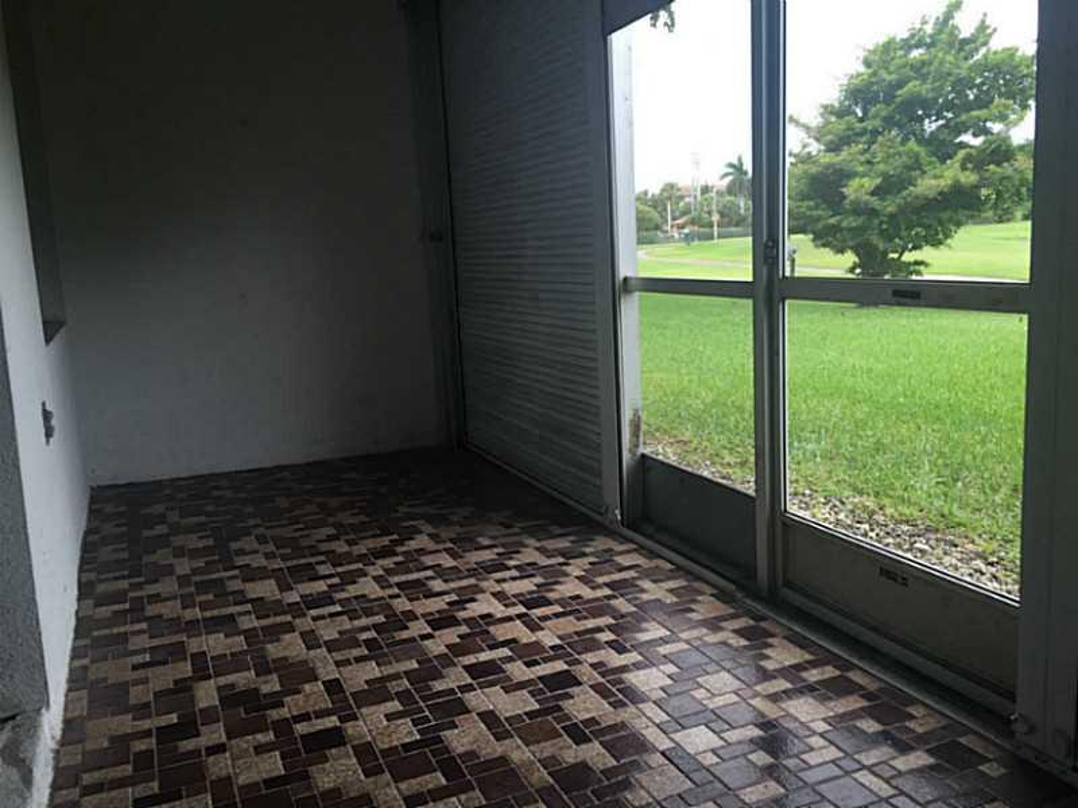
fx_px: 903
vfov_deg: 48.2
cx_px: 539
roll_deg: +1.4
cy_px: 404
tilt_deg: -8.0
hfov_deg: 61.7
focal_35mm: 29
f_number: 2.2
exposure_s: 1/122
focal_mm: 4.15
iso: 32
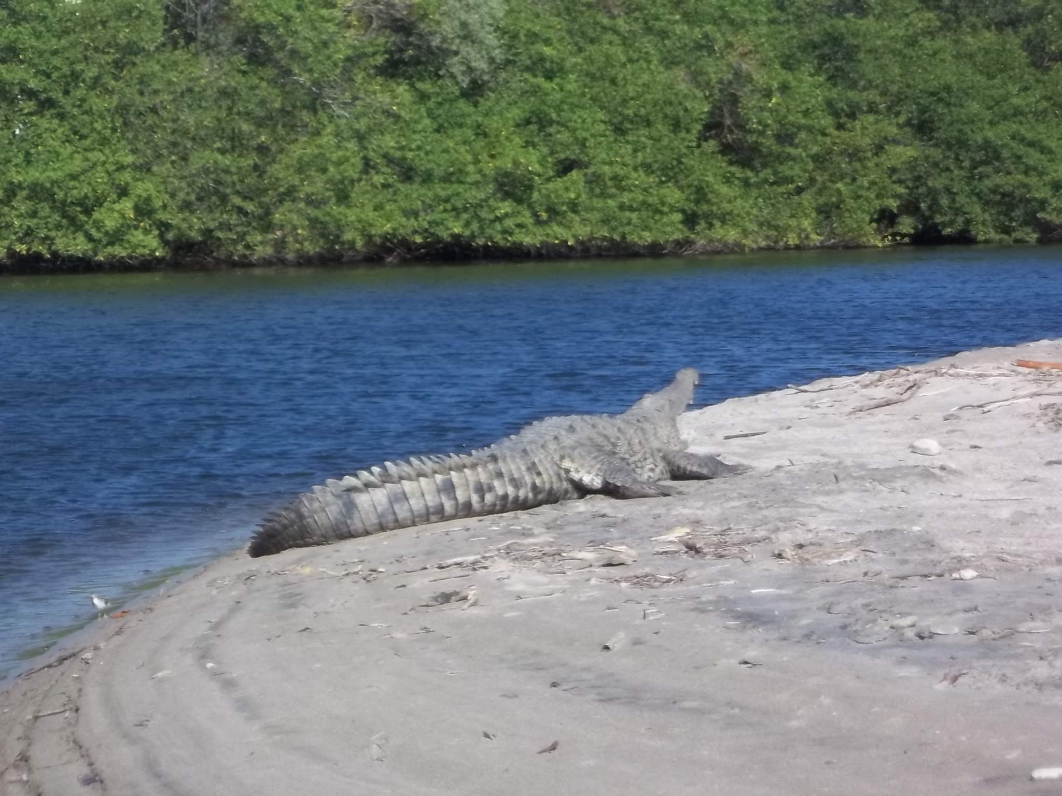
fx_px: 4295
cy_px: 398
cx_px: 531
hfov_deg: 14.1
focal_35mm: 140
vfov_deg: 10.6
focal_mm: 25.25
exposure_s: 1/250
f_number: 5.9
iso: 64
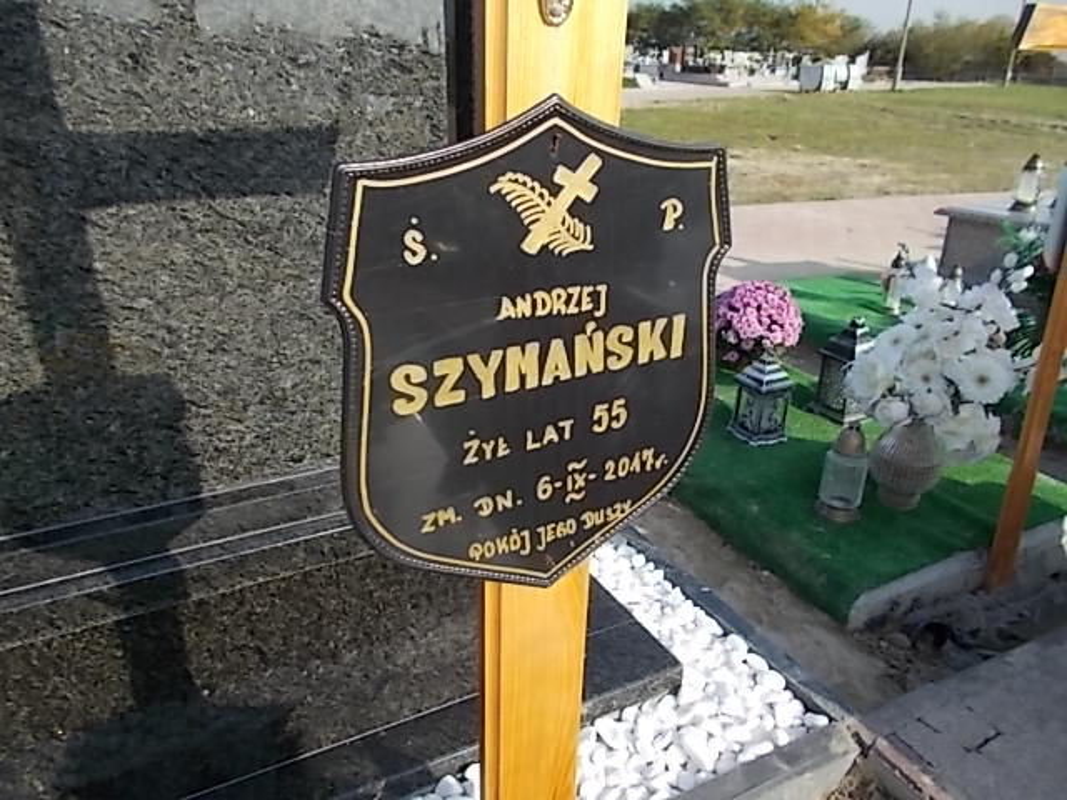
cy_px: 400
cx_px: 534
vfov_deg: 53.1
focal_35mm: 26
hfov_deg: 67.3
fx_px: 801
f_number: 8
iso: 80
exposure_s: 1/100
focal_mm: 4.6
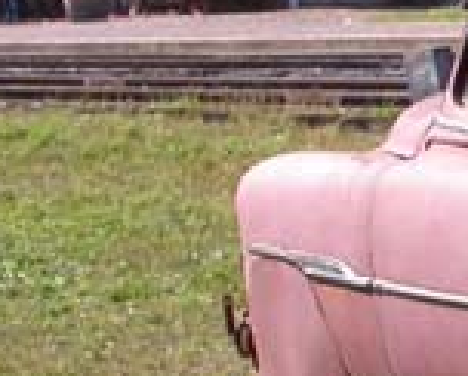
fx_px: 2704
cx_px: 967
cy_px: 262
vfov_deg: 7.9
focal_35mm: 195
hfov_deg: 9.2
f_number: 6
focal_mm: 7.85
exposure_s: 1/250
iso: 100
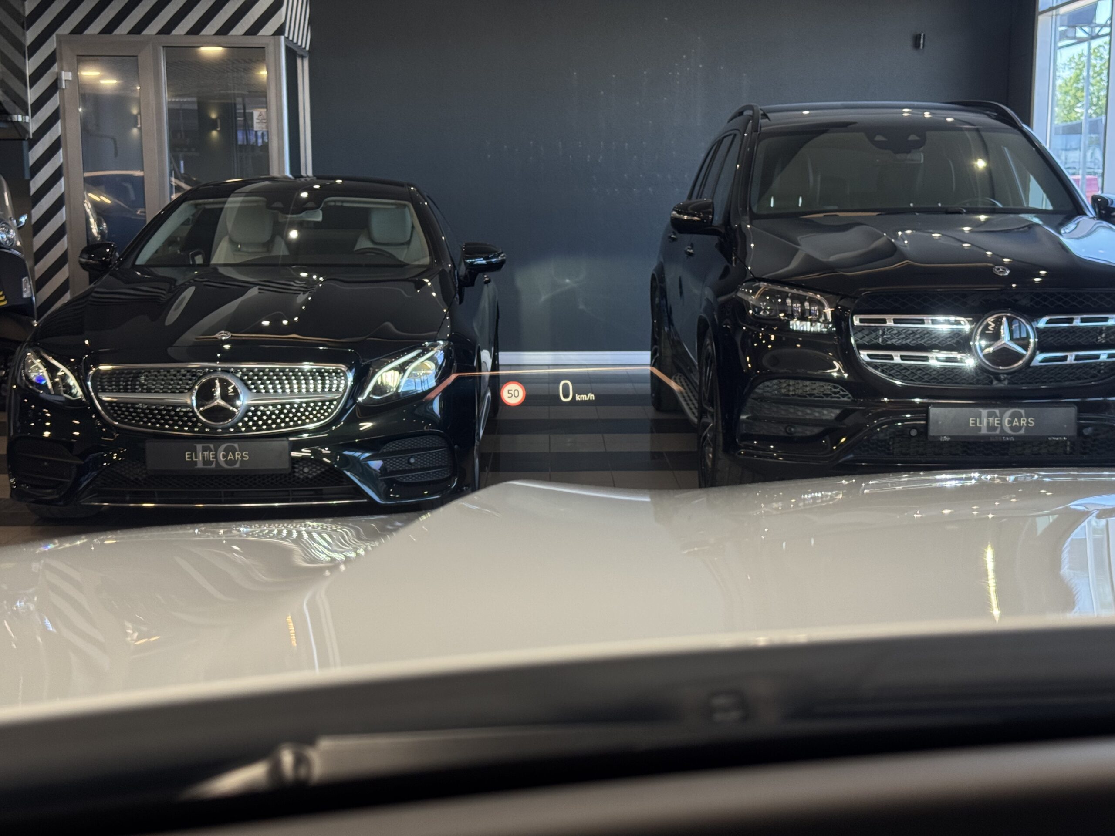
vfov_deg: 30.3
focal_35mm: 48
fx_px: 1546
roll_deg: +0.6
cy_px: 418
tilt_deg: -9.3
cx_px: 558
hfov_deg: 39.7
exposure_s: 1/50
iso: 80
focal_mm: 6.76
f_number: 1.78
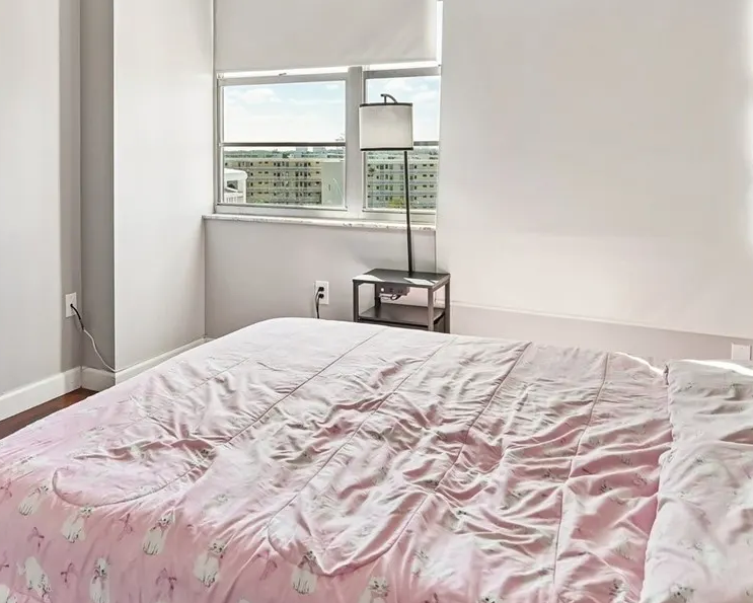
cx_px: 346
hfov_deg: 58.7
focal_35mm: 30
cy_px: 152
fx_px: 669
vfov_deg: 46.8
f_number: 8
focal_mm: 14
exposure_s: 1/40
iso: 100
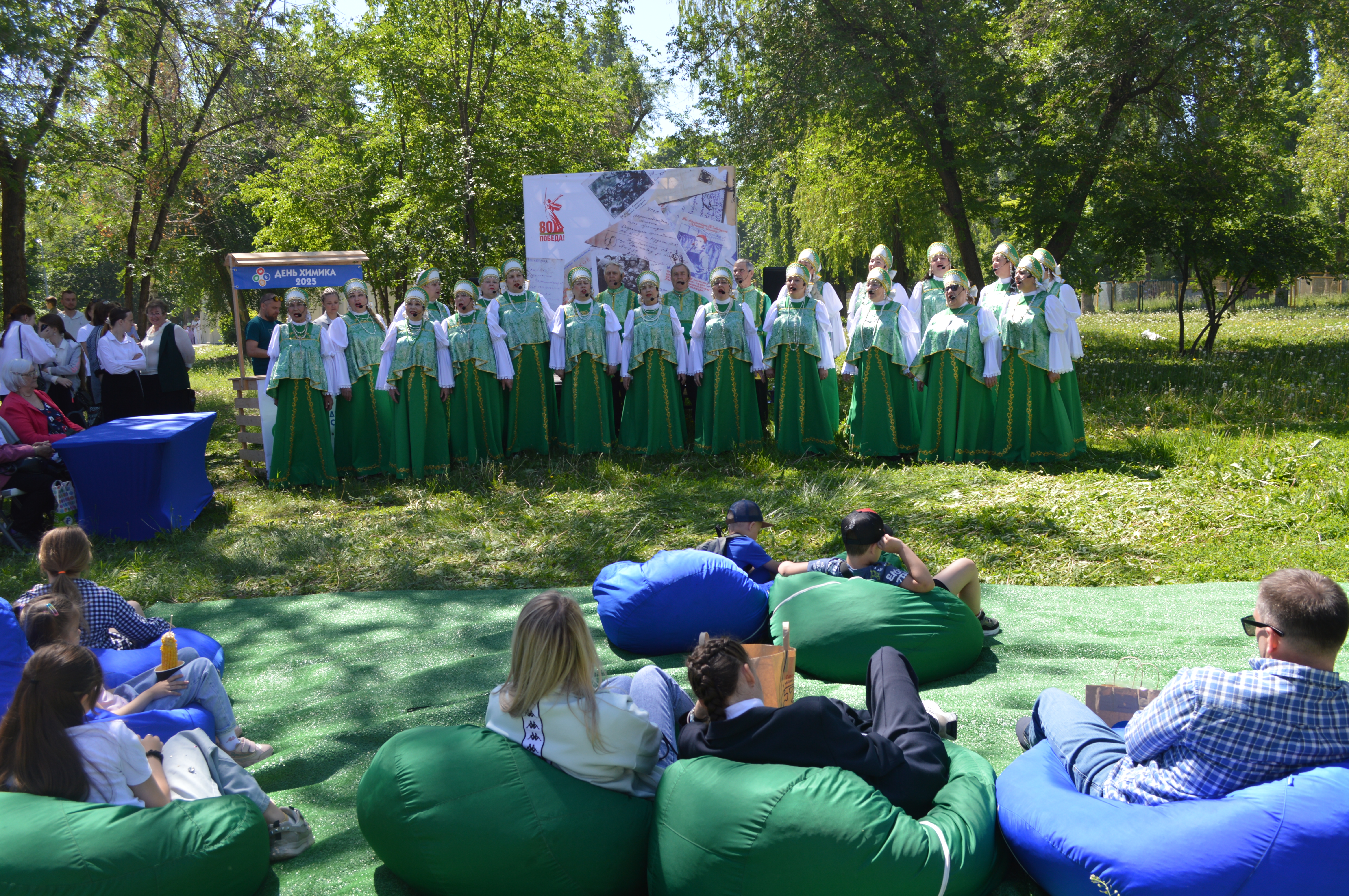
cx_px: 674
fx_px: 1123
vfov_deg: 43.5
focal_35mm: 30
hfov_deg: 62.0
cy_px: 448
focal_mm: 20
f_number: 6.3
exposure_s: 1/160
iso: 100
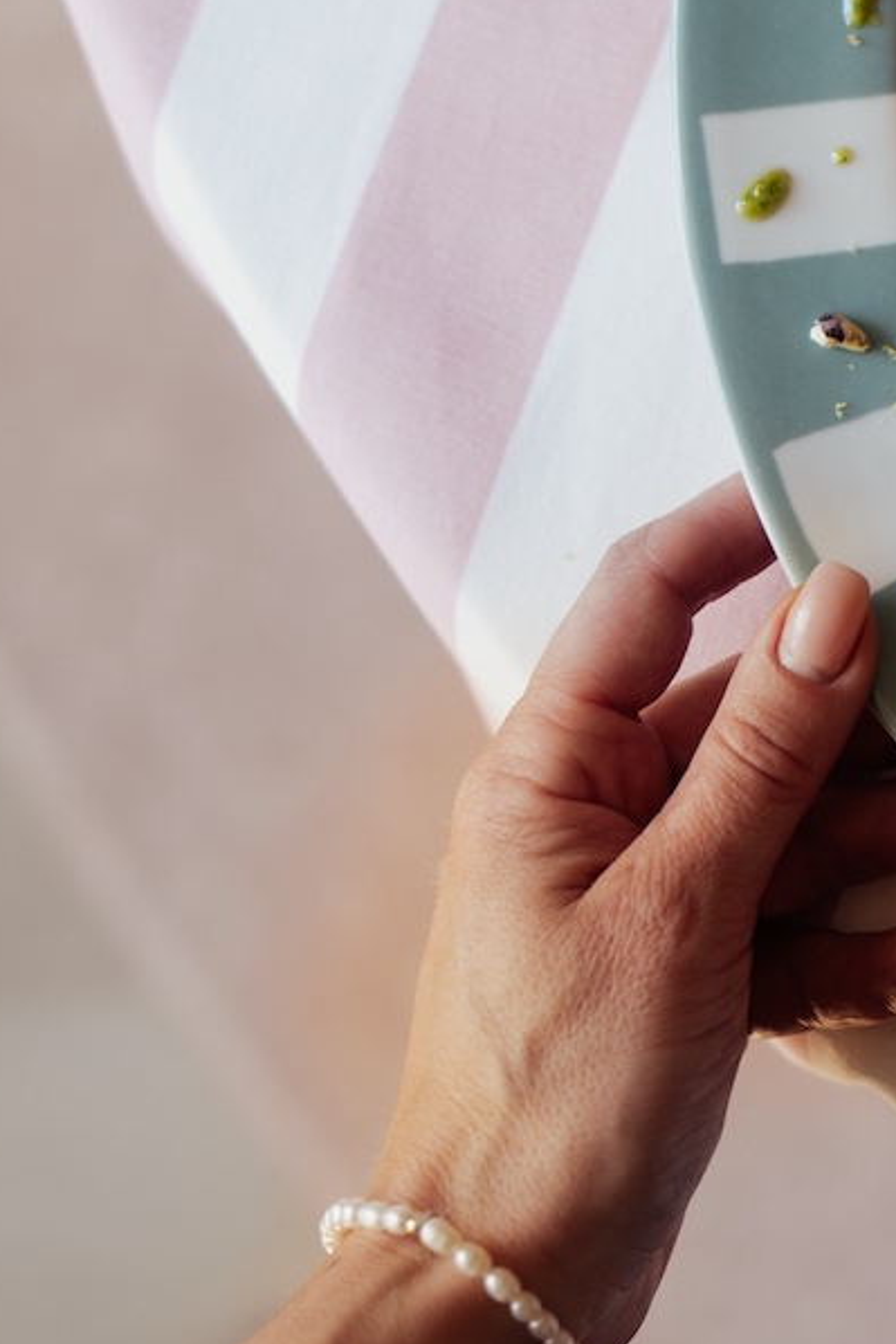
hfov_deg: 8.9
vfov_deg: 13.2
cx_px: 1390
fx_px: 5596
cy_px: -355
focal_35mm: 150
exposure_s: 1/160
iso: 125
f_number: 2
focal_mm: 46
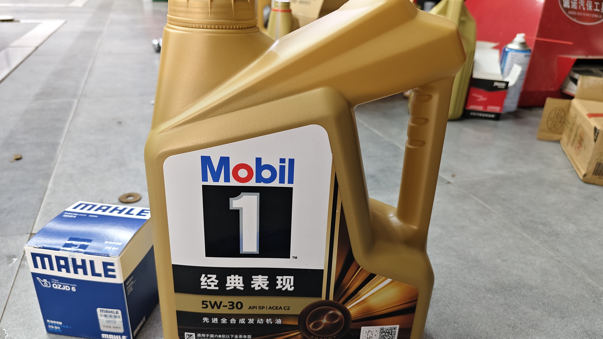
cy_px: 184
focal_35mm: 26
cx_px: 305
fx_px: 416
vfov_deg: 44.3
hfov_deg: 71.9
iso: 339
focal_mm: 5.56
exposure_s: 1/50
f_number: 1.88
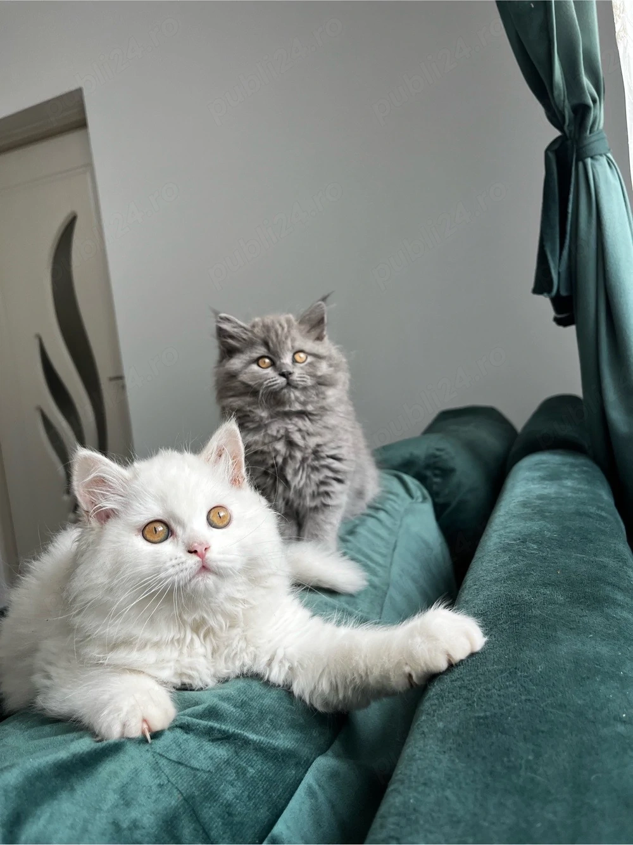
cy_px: 422
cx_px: 316
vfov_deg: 67.3
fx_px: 634
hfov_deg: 53.0
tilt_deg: -3.7
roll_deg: +7.6
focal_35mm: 26
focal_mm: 5.1
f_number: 1.6
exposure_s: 1/121
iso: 80
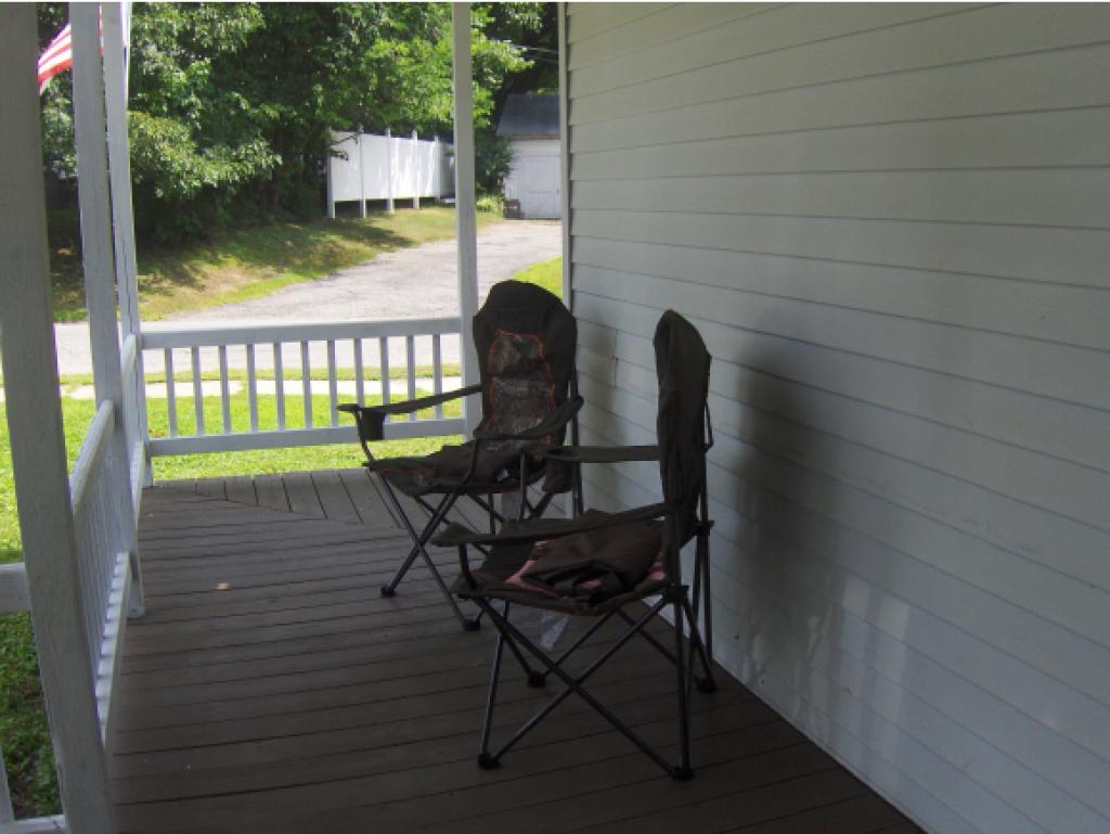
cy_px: 417
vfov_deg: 40.7
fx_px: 1123
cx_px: 555
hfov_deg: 52.6
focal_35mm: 35
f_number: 3.5
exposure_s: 1/510
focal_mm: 7.5
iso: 100
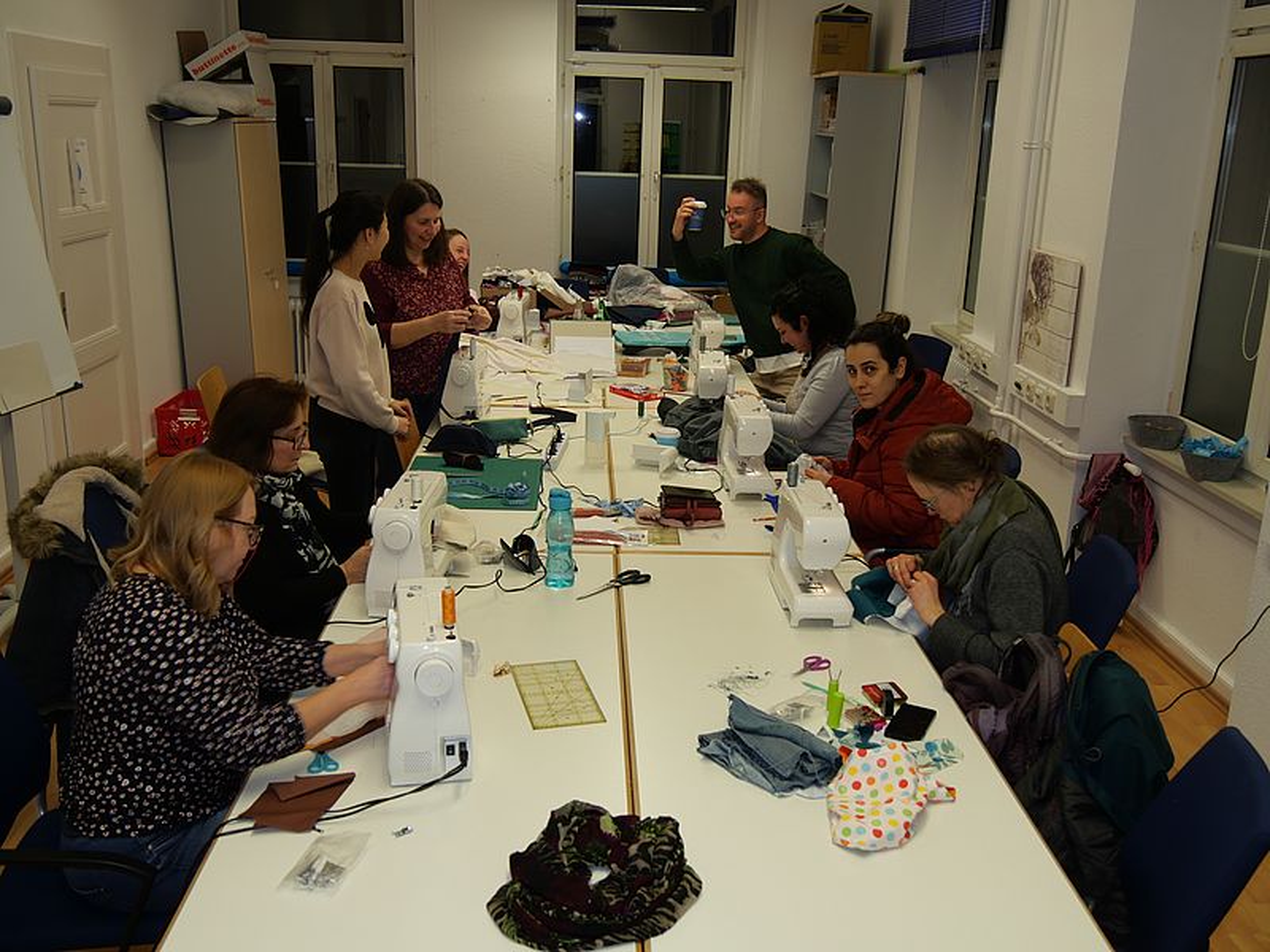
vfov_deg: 41.8
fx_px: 1247
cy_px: 476
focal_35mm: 34
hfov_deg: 54.0
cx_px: 635
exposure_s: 1/60
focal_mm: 17
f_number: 3.7
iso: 250
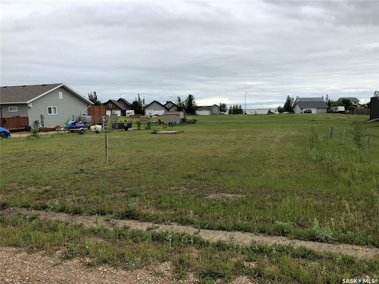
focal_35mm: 28
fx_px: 307
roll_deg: +1.0
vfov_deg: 49.7
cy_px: 142
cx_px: 190
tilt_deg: -5.2
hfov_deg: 63.4
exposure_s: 1/1156
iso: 20
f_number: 1.8
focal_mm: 3.99
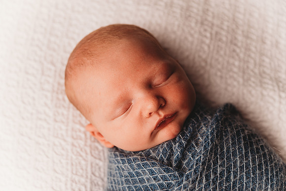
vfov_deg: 23.4
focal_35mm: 58
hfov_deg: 34.5
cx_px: 143
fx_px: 461
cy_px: 96
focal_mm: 58
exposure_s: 1/160
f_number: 4
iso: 100
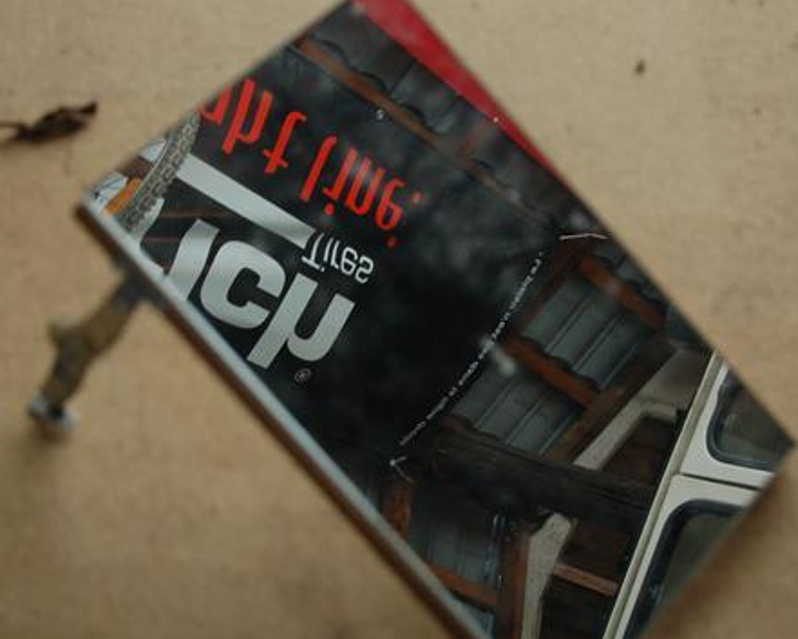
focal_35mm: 69
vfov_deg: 22.1
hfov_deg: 27.5
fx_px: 1630
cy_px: 373
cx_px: 395
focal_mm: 30
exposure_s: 1/5
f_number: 4.2
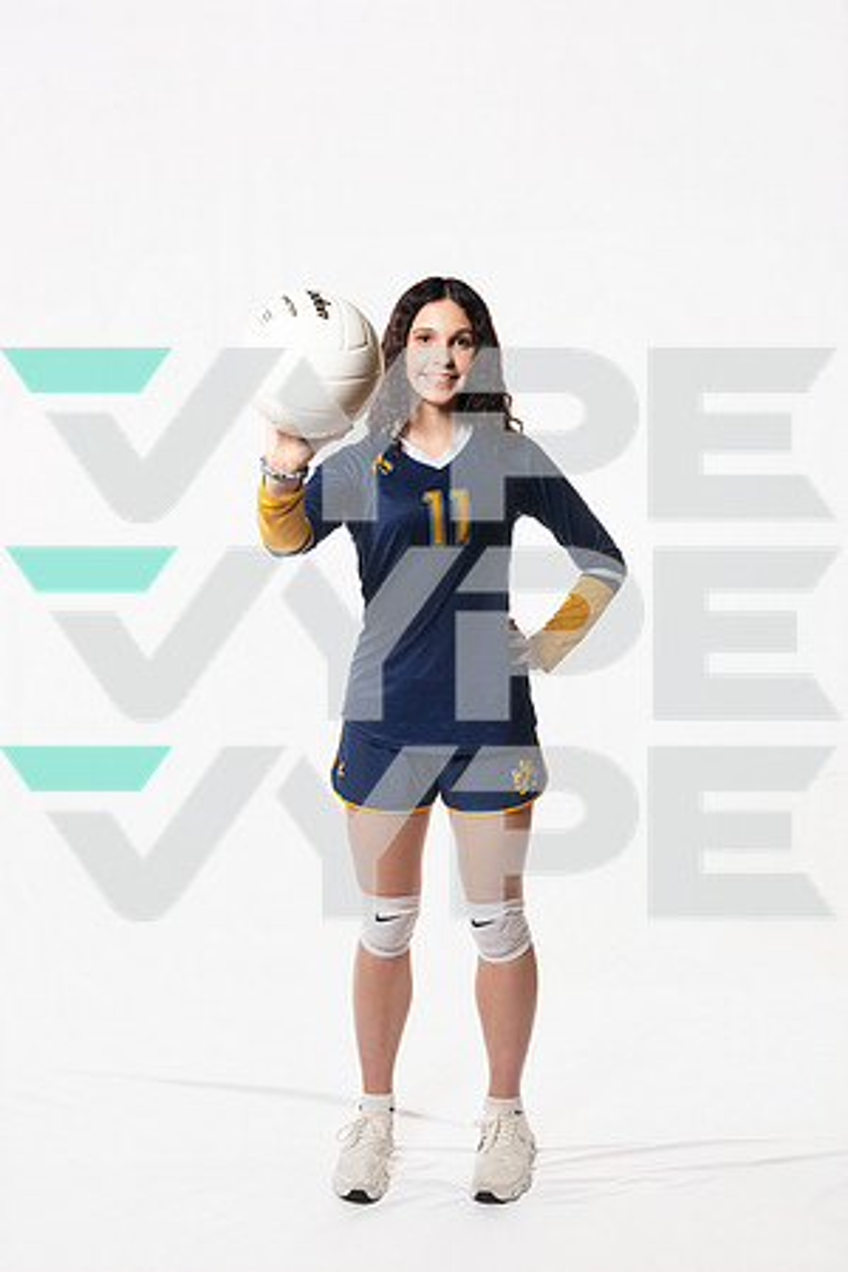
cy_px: 636
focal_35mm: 38
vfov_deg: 51.0
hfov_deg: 35.3
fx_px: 1332
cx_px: 424
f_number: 7.1
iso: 400
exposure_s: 1/200
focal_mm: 37.7
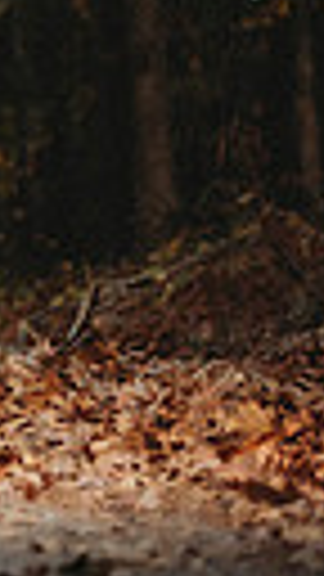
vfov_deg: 3.9
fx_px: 8354
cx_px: -883
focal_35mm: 547
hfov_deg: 2.2
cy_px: -235
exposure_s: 1/320
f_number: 2.8
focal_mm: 110
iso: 400
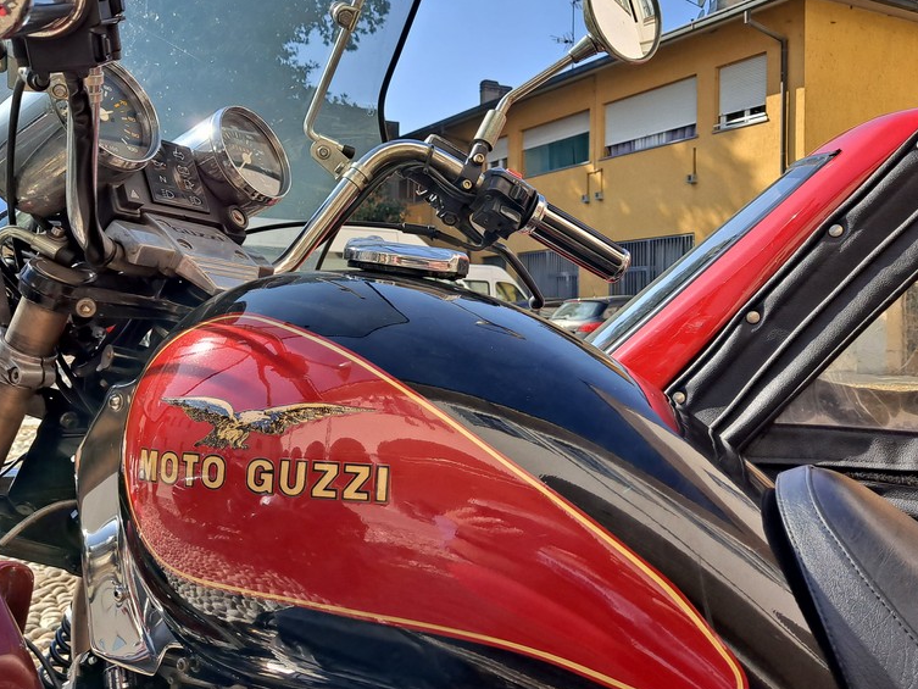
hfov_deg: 53.9
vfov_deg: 41.7
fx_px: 902
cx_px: 419
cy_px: 305
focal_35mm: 34
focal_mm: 4.6
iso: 32
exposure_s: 1/1238
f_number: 2
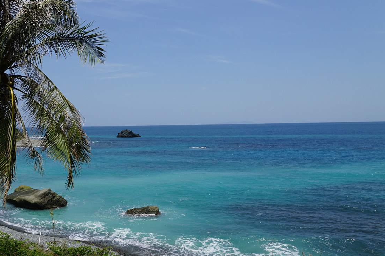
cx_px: 105
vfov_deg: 37.8
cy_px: 108
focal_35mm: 35
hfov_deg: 52.5
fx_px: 374
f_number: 8
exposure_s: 1/400
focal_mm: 16
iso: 100
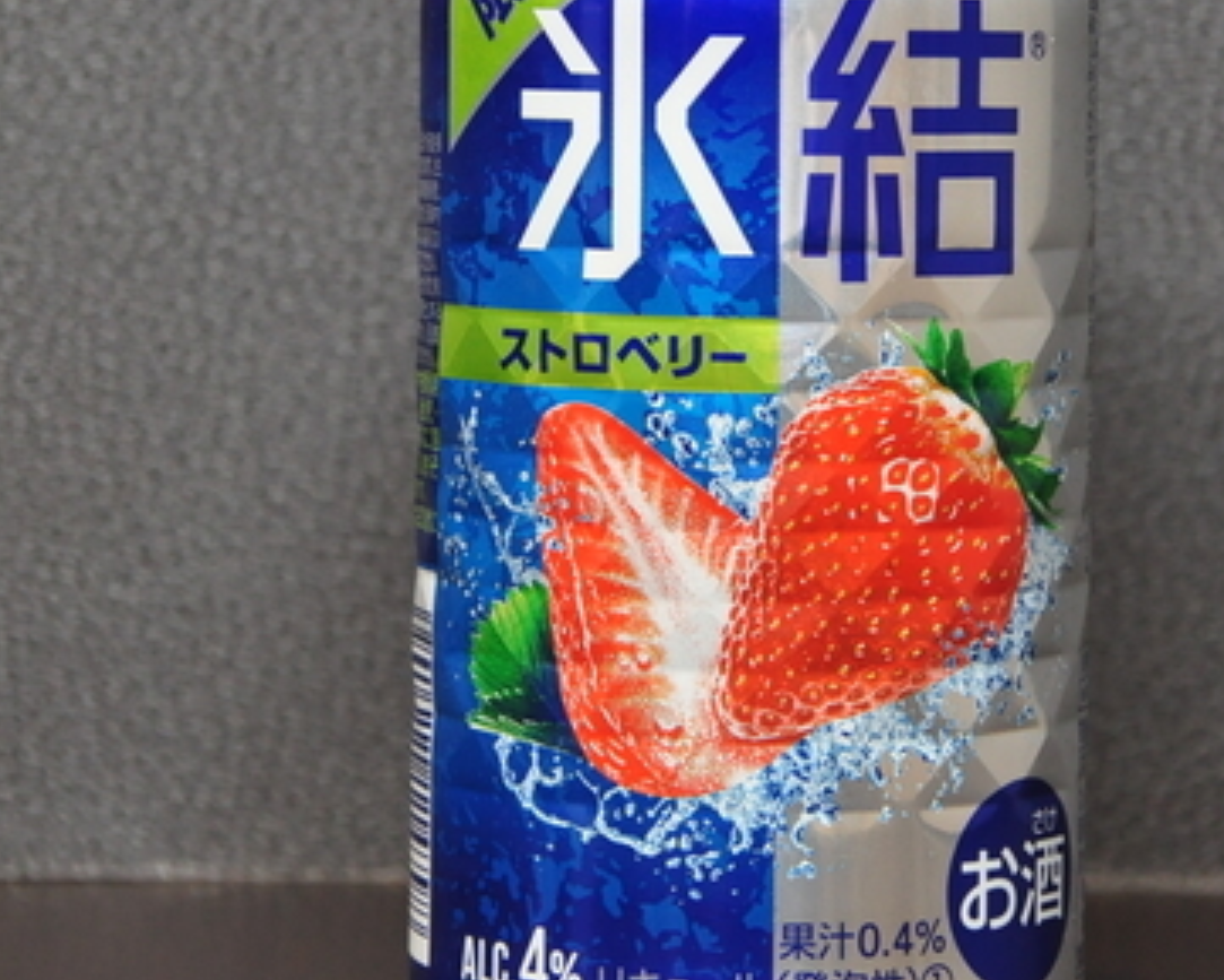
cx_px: 773
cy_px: 327
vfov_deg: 9.5
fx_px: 5870
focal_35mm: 162
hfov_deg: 11.9
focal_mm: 52
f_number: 6.7
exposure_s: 1/15
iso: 800
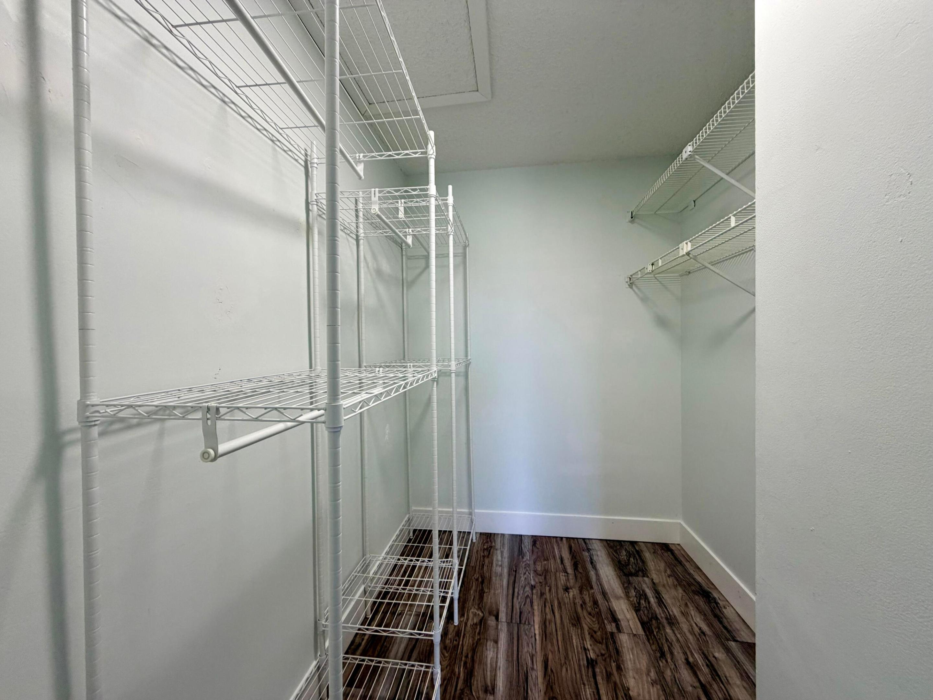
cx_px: 466
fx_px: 377
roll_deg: +1.0
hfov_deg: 102.1
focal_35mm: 14
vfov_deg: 85.7
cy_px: 350
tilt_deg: -1.6
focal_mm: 2.22
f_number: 2.2
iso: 160
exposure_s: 1/120
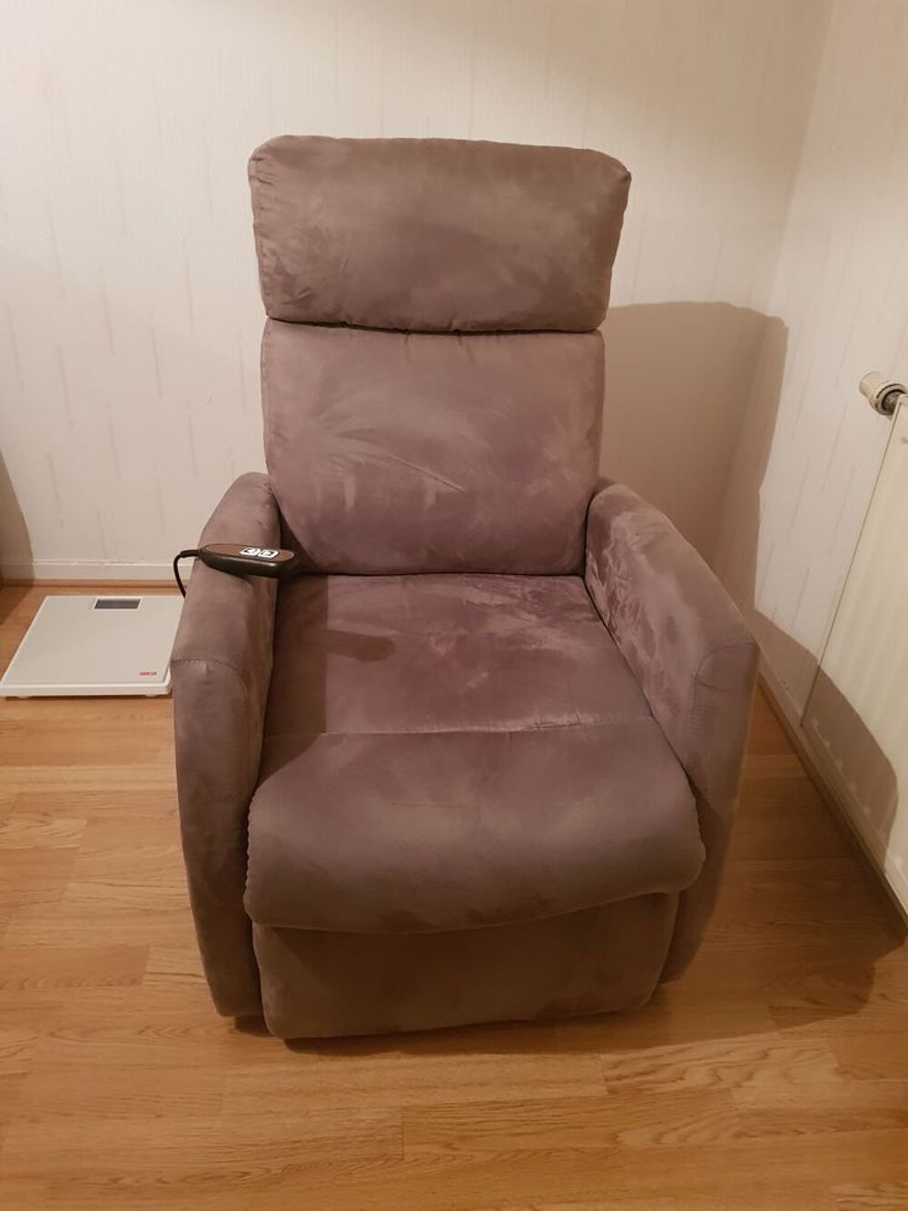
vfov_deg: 67.3
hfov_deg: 53.1
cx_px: 454
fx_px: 909
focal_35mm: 26
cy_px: 606
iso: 250
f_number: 1.7
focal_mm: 4.2
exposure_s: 1/10
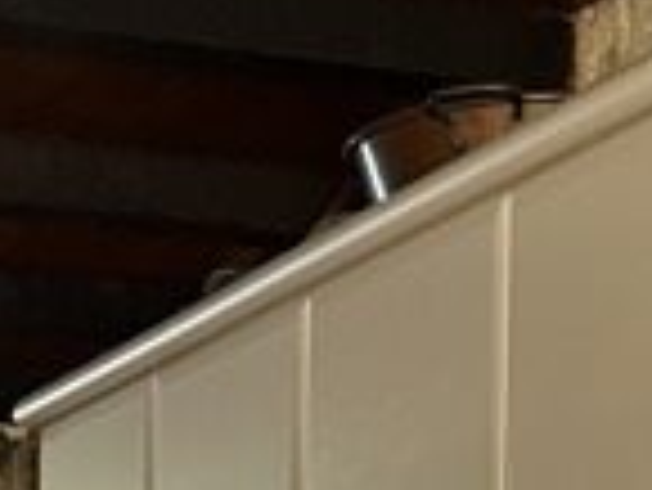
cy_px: 1020
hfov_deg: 13.6
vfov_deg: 9.6
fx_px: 2696
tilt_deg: -1.3
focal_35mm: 143
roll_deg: -0.6
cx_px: 18
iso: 400
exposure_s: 1/60
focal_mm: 5.1
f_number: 1.6
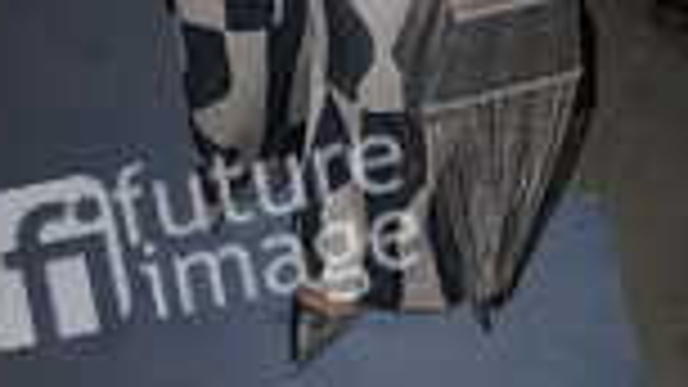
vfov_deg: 13.5
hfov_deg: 28.6
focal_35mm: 74
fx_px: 1350
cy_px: -432
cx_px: 319
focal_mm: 27
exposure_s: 1/125
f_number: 5
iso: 640
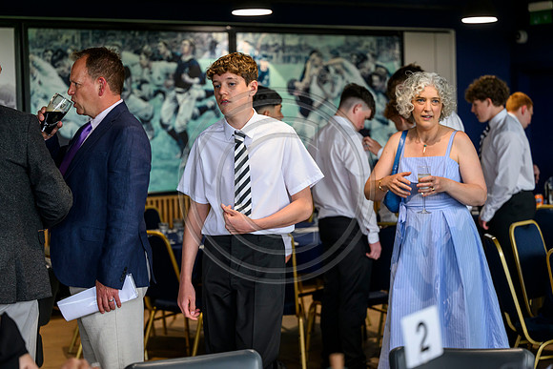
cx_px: 276
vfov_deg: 18.0
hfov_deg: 26.6
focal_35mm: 76
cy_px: 184
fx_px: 1168
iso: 1600
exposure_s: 1/500
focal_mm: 76
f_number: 2.8
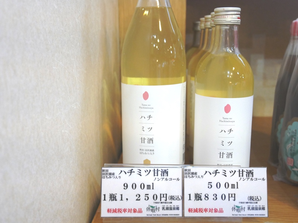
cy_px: 112
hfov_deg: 46.8
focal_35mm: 40
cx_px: 149
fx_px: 344
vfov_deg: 36.0
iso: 1600
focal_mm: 20
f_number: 4.6
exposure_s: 1/60
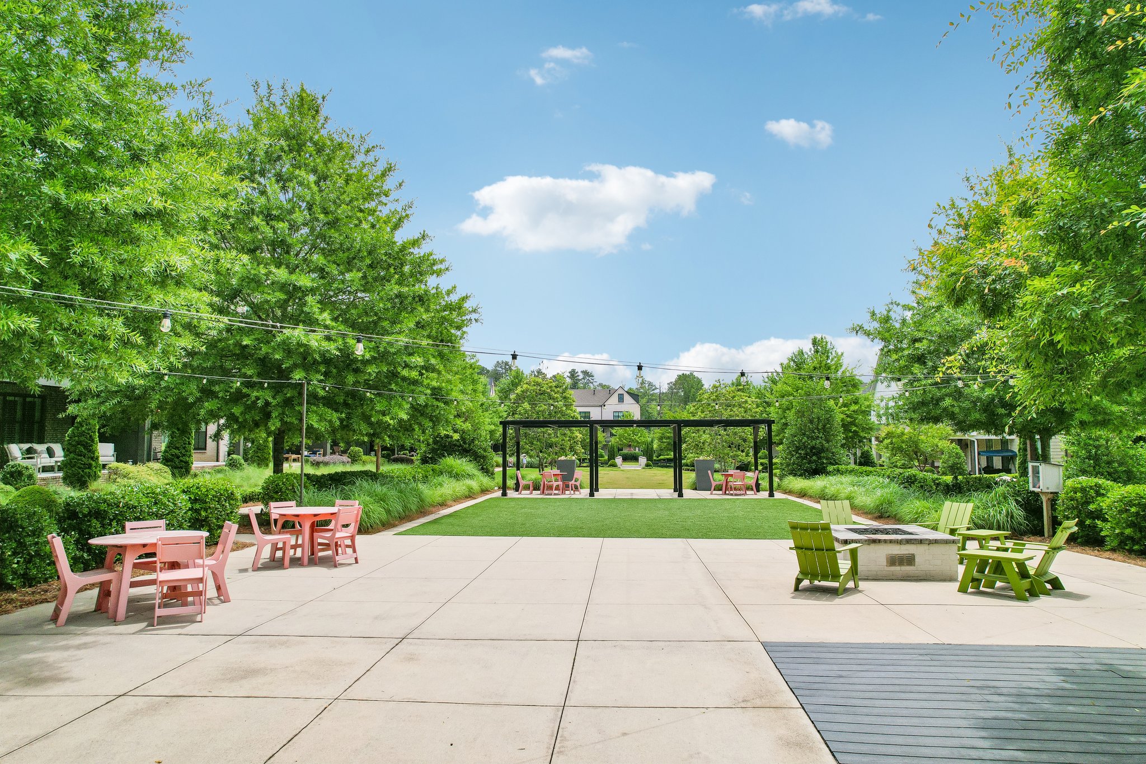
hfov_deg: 78.6
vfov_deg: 57.2
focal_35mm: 22
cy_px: 382
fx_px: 700
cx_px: 573
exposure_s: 1/4000
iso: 100
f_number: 2.8
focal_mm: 8.4
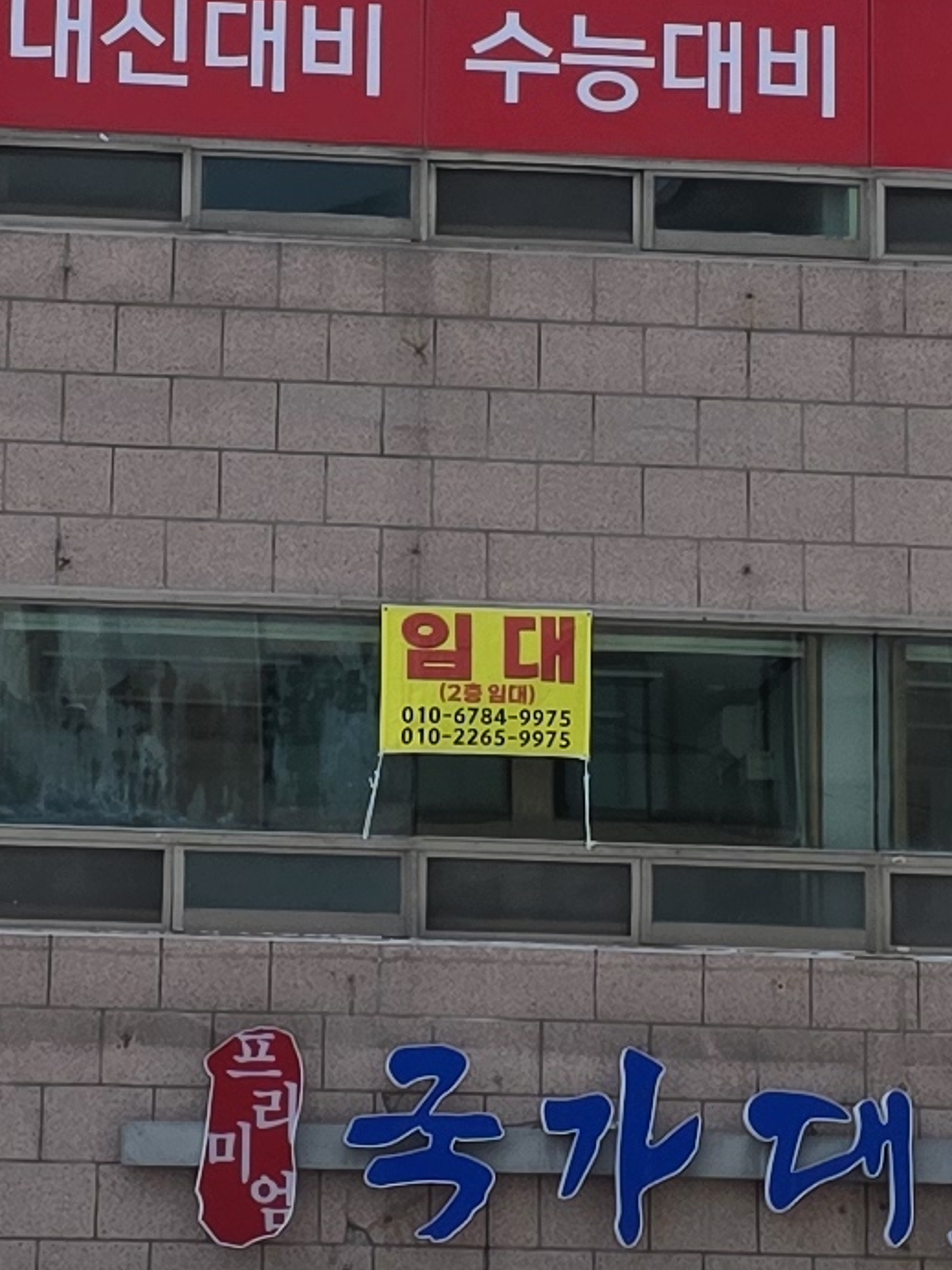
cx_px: 338
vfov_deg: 14.8
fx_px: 4877
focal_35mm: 133
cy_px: 417
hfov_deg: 11.1
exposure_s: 1/7944
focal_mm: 6.3
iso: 64
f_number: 1.7
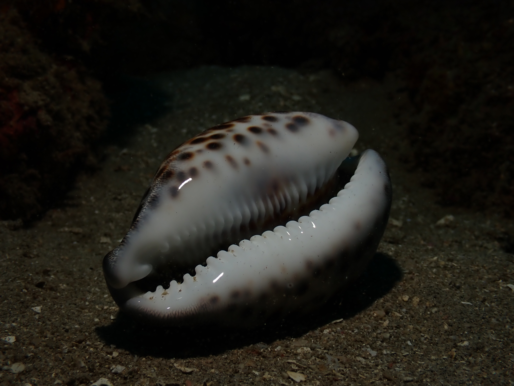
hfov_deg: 38.2
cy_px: 193
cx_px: 257
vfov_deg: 29.1
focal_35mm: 50
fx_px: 742
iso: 100
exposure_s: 1/125
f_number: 13
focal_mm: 9.01
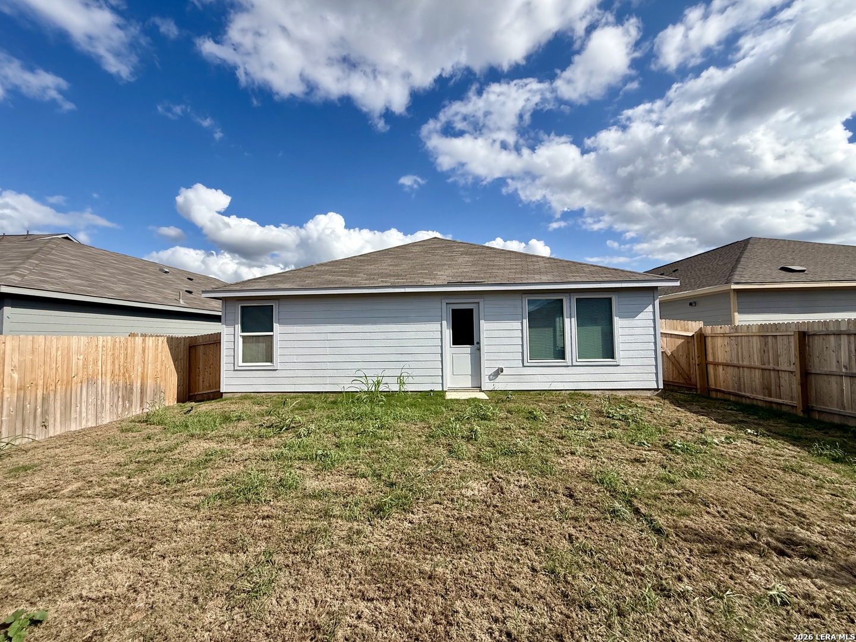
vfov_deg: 85.7
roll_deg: +0.8
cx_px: 428
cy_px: 321
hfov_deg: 102.1
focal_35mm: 14
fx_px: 346
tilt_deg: +2.2
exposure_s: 1/3663
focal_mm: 2.22
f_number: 2.2
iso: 50
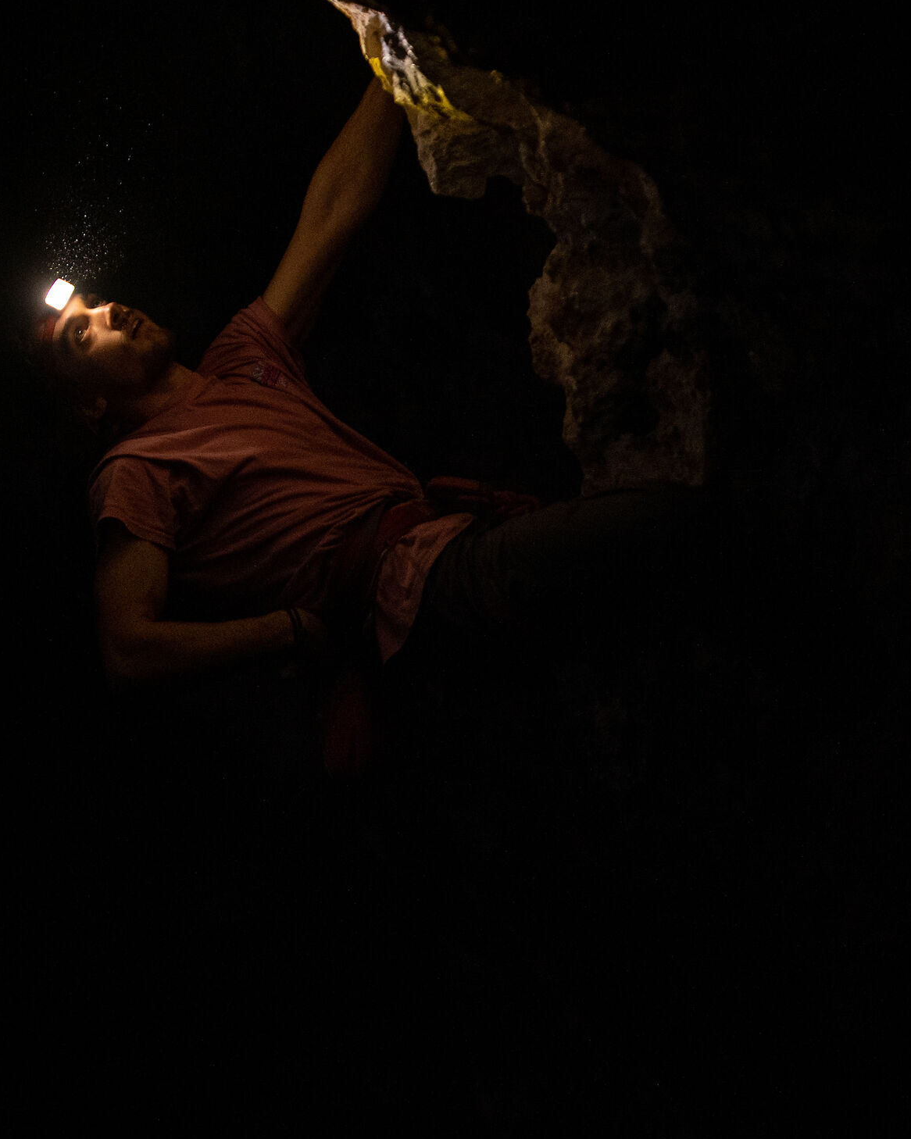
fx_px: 10416
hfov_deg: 5.0
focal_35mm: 309
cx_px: 722
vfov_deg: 6.3
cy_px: 554
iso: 6400
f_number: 2.8
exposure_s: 1/200
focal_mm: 200
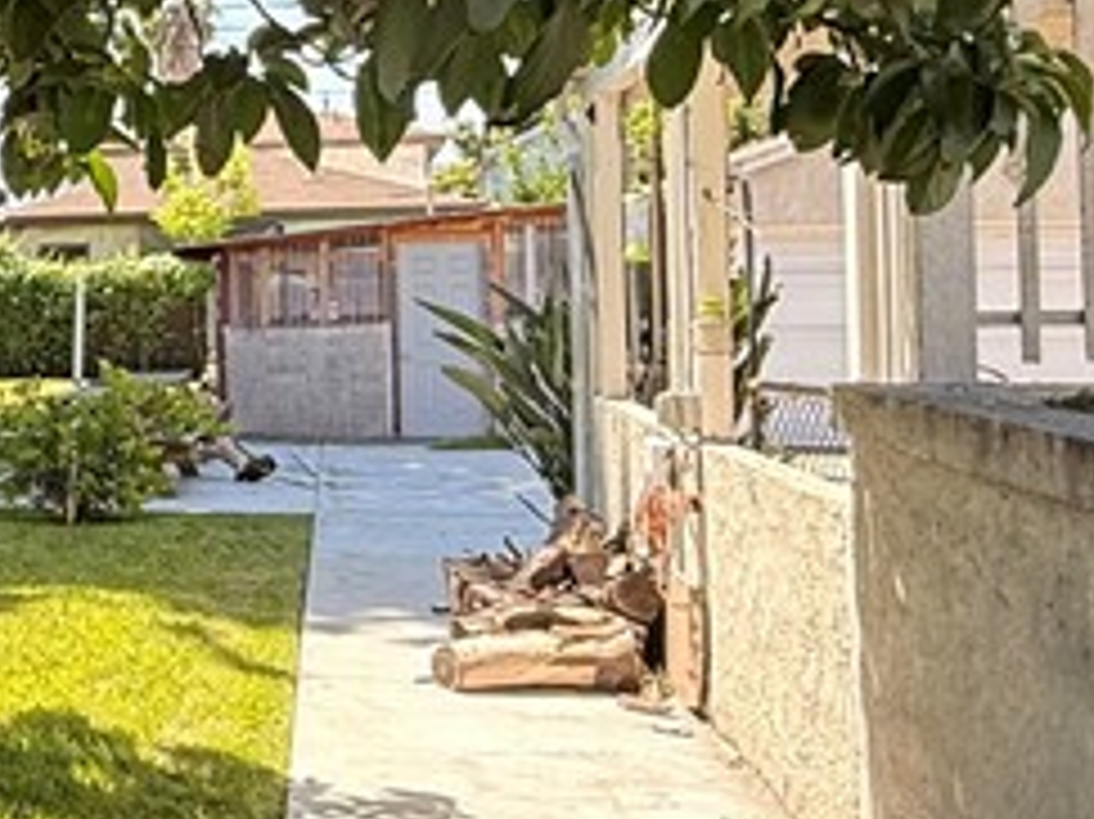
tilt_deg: +0.2
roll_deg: +0.5
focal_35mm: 59
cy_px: 279
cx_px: -288
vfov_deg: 24.7
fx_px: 1864
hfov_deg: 27.8
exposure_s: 1/381
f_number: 2.2
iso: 64
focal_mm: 2.22
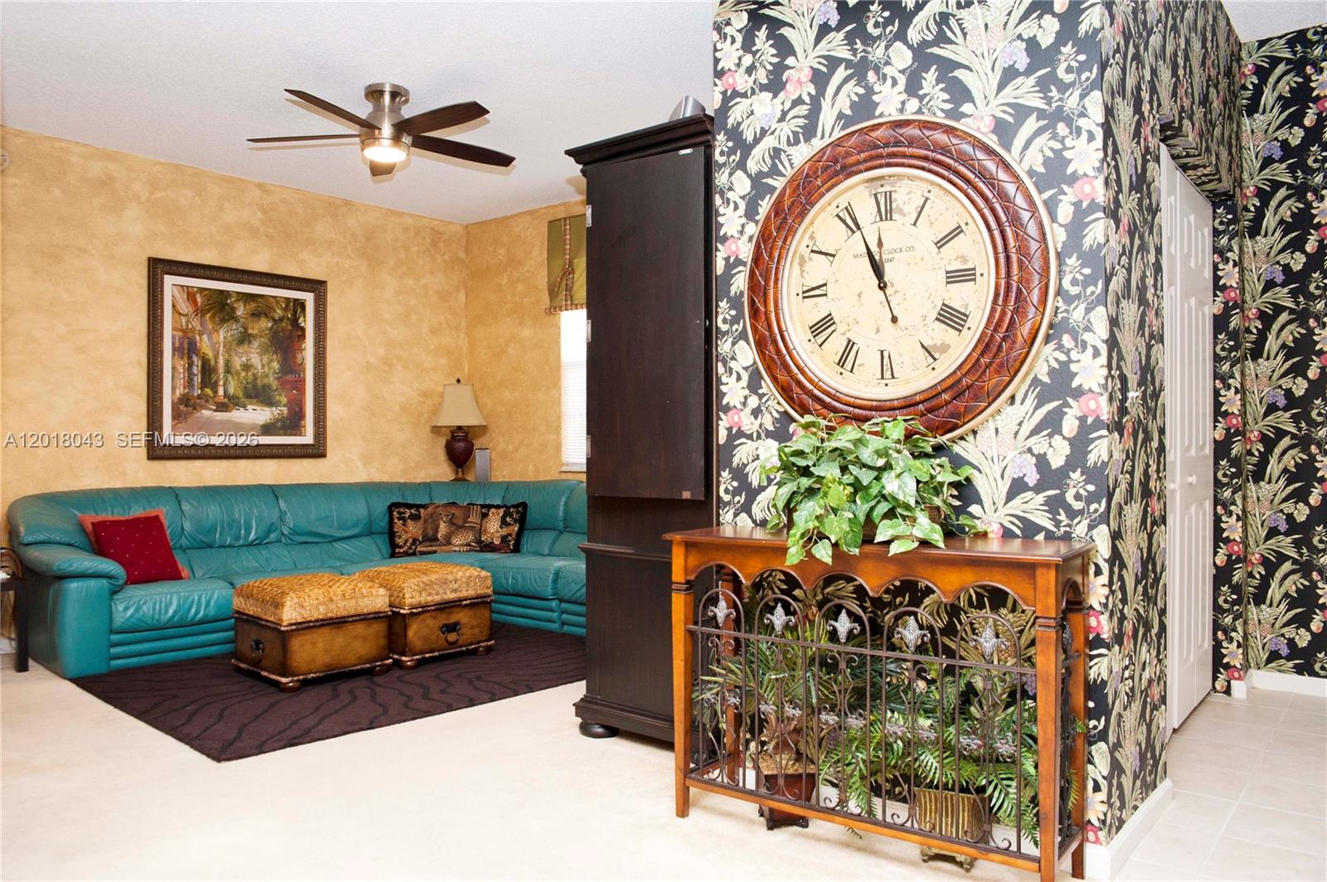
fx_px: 884
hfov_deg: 73.8
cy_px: 441
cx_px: 664
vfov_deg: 53.1
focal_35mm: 24
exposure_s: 1/60
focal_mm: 24
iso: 1000
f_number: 6.3
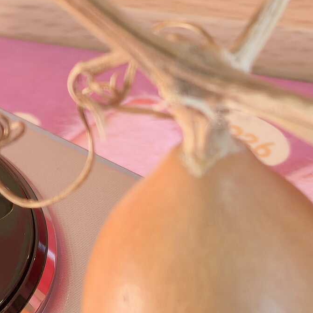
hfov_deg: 5.2
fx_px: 3417
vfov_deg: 5.2
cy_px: 370
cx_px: 62
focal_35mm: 334
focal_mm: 15
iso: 100
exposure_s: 1/50
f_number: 2.1
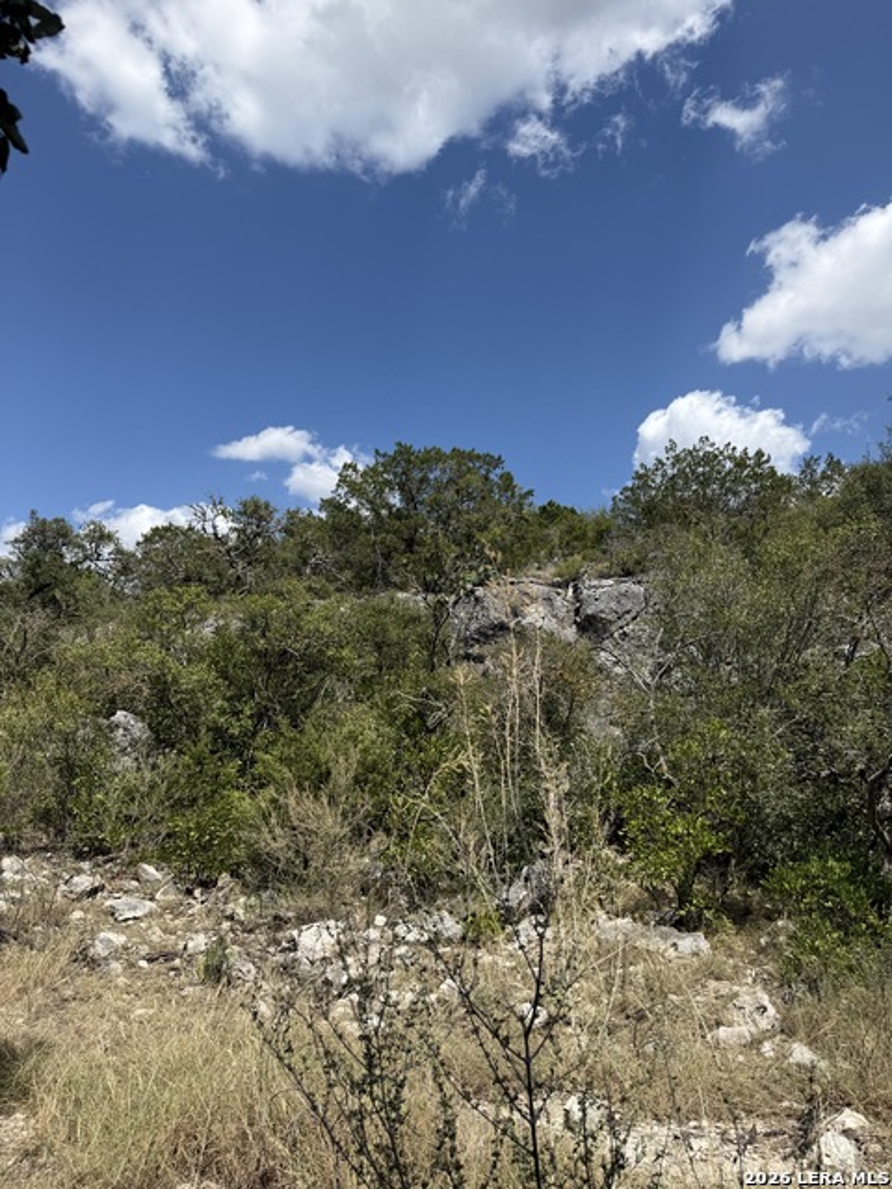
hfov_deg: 56.8
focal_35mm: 24
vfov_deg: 71.6
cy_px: 594
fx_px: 825
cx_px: 446
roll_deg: +0.0
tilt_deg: +11.7
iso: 80
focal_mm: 6.76
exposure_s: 1/4975
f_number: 1.78
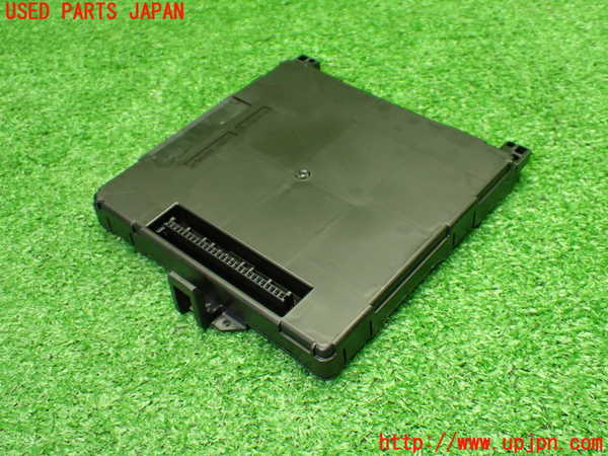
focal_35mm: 41
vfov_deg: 35.1
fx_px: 720
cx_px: 304
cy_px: 228
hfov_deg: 45.8
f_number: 2.8
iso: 800
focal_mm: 7.31
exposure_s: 1/80
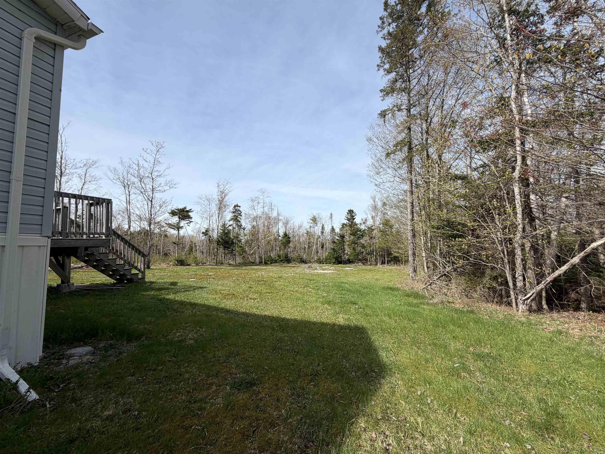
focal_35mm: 14
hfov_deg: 102.1
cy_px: 227
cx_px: 302
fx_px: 245
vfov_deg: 85.7
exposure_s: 1/770
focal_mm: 2.22
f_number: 2.2
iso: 20
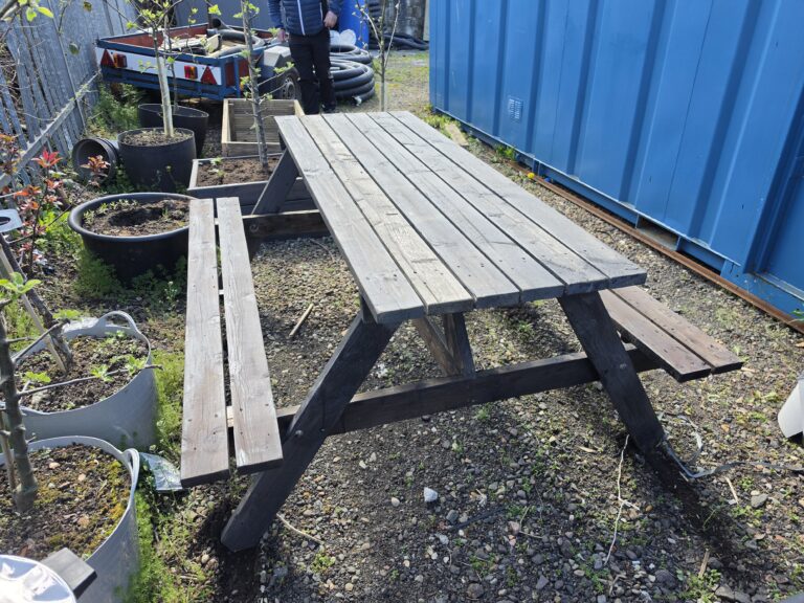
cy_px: 302
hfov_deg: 73.9
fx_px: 534
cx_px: 402
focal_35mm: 23
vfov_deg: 58.9
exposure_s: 1/359
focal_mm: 6.5
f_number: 1.4
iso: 25
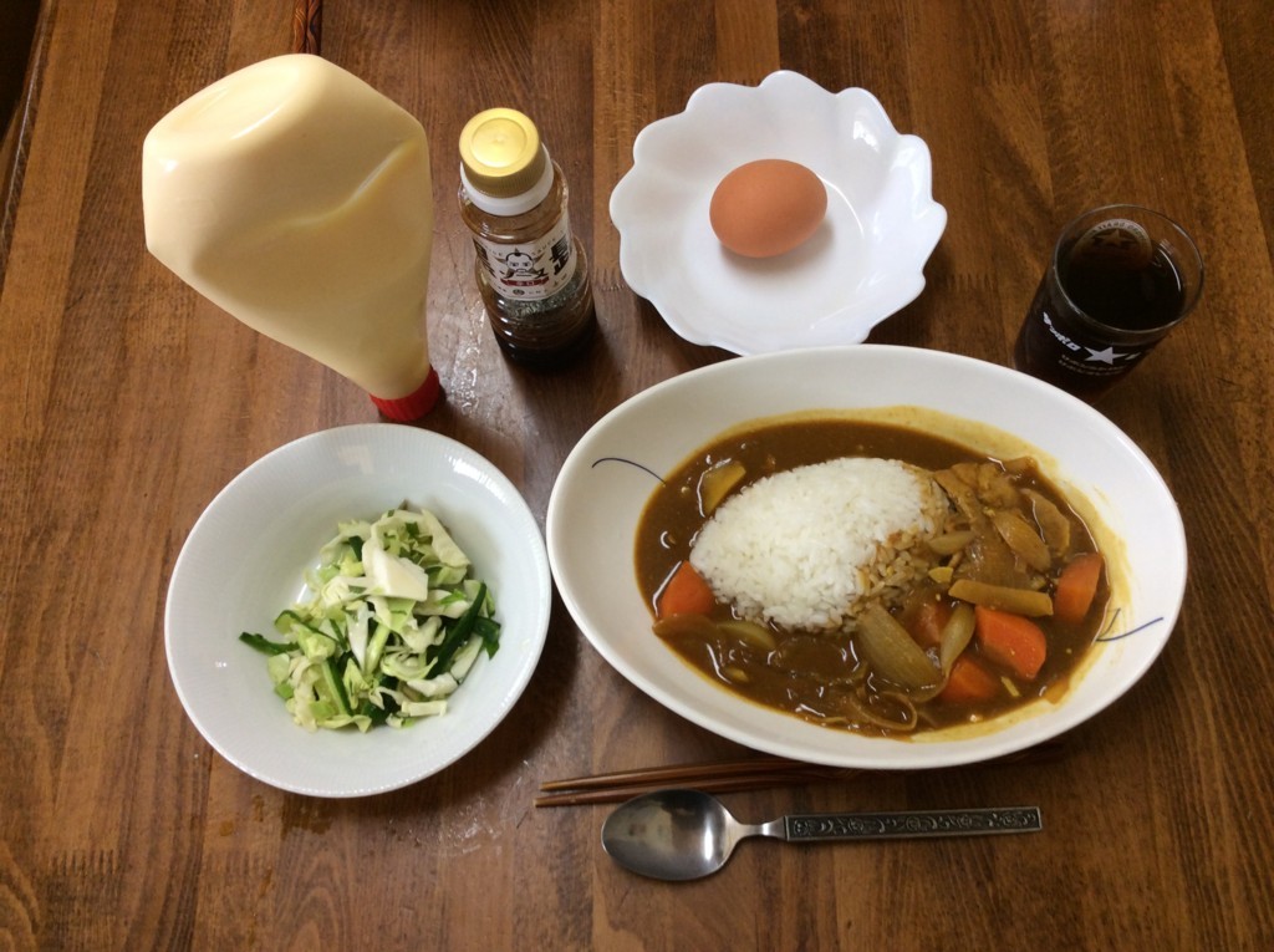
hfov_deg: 56.9
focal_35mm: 32
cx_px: 637
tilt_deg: -70.3
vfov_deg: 44.1
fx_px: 1176
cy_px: 476
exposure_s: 1/25
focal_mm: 3.3
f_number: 2.4
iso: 64
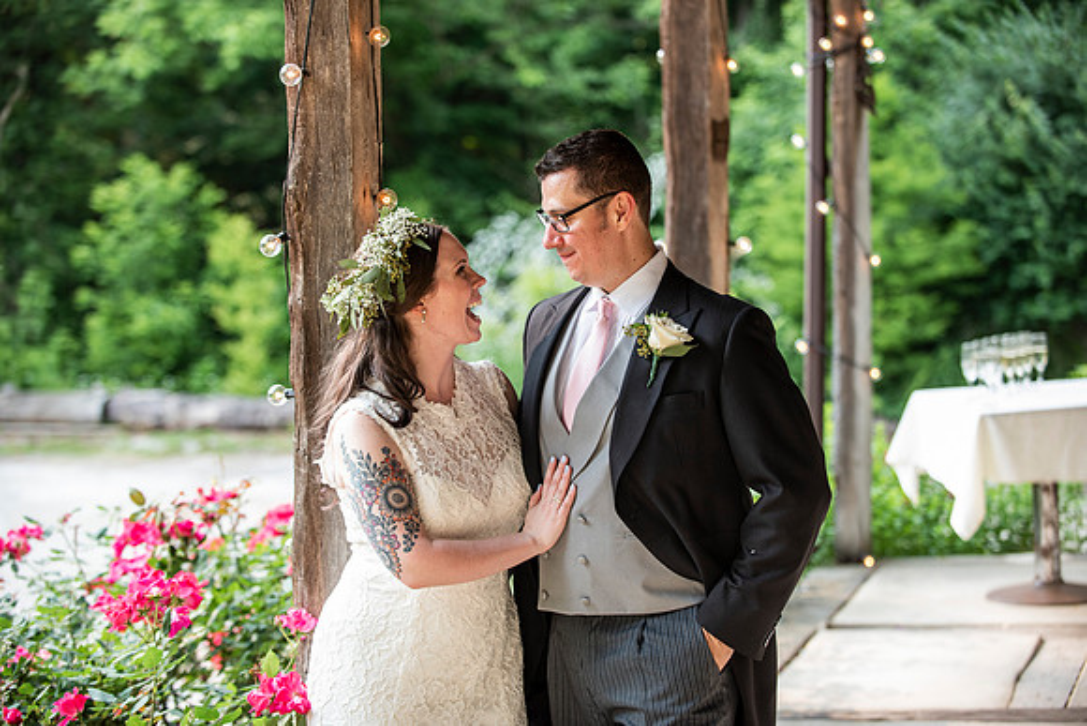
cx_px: 544
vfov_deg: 16.7
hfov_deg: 24.8
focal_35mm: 82
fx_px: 2476
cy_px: 363
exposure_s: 1/400
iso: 400
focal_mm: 82
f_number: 3.2
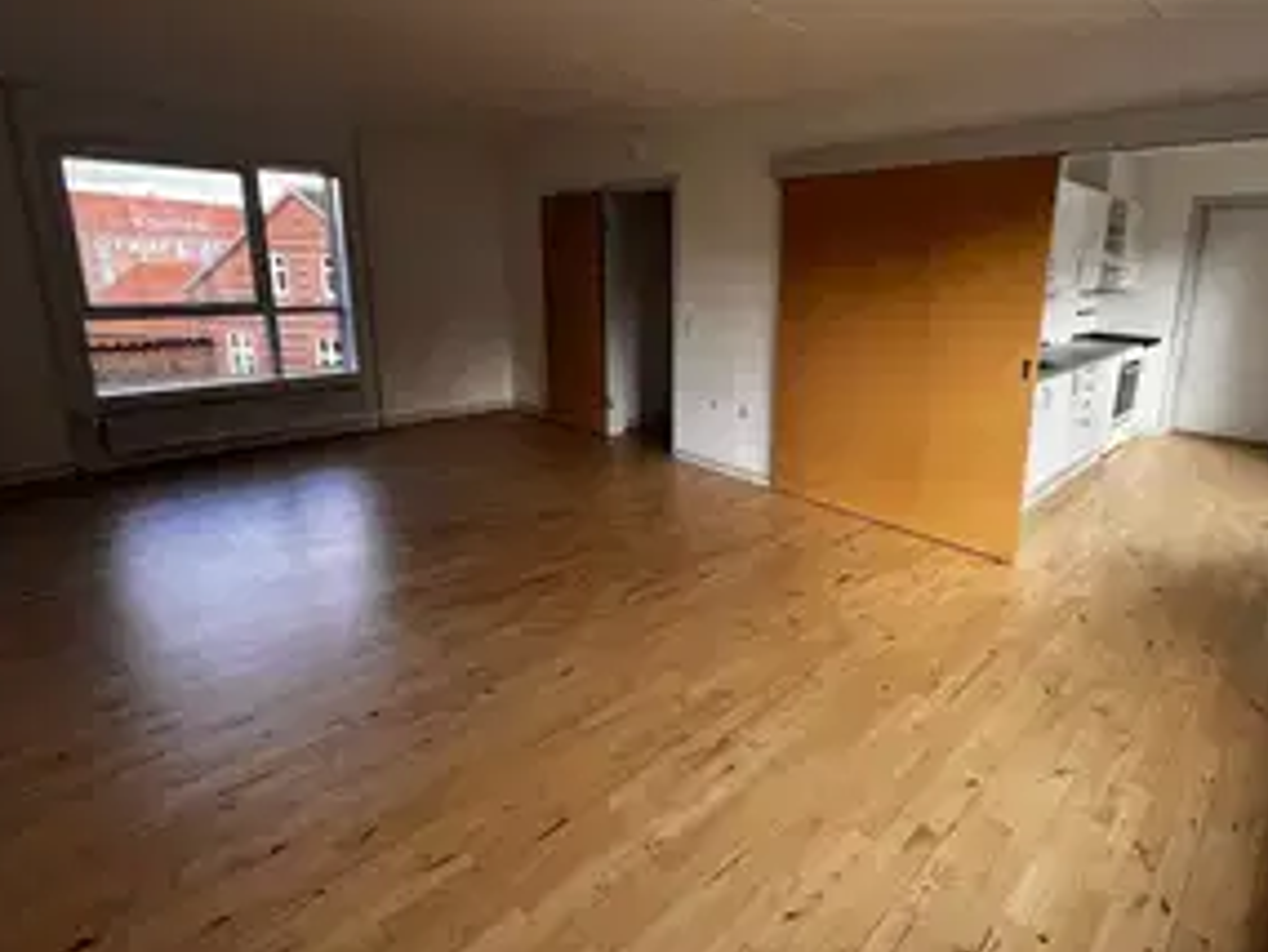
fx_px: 623
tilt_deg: -11.5
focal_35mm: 17
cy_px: 409
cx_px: 745
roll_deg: -1.2
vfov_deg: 74.4
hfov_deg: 90.1
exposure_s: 1/105
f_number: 1.8
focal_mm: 1.57
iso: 32
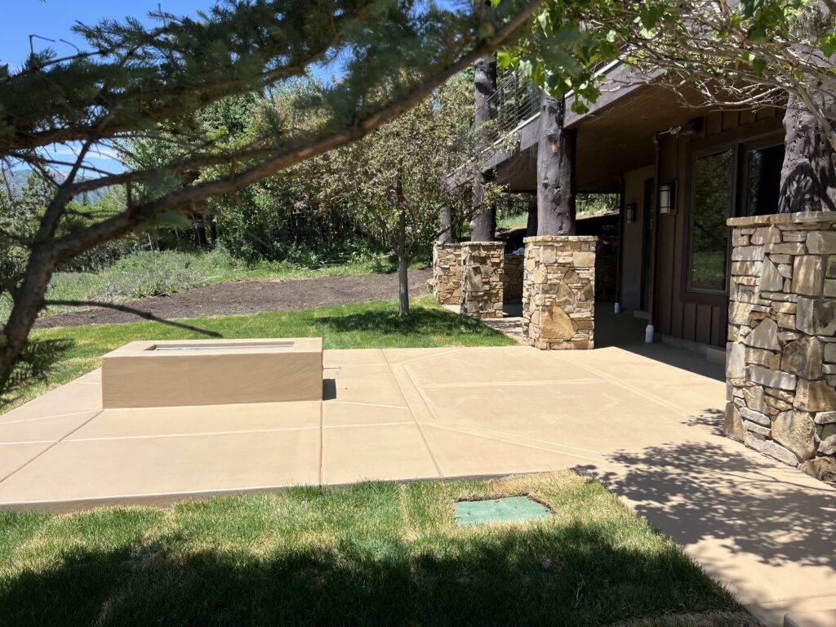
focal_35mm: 26
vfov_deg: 53.1
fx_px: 628
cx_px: 418
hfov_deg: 67.3
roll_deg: +0.1
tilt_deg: -7.2
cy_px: 314
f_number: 1.5
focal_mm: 5.7
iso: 50
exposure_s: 1/3704
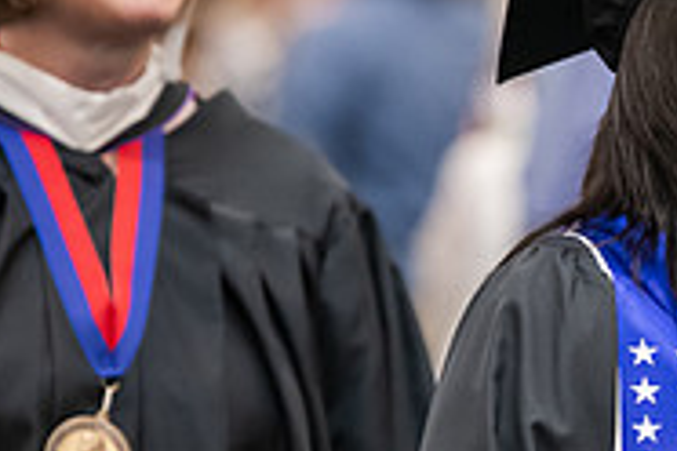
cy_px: 198
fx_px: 10831
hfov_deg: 3.6
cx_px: 801
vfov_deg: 2.4
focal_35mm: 576
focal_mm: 185
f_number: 3.2
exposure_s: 1/200
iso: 2500
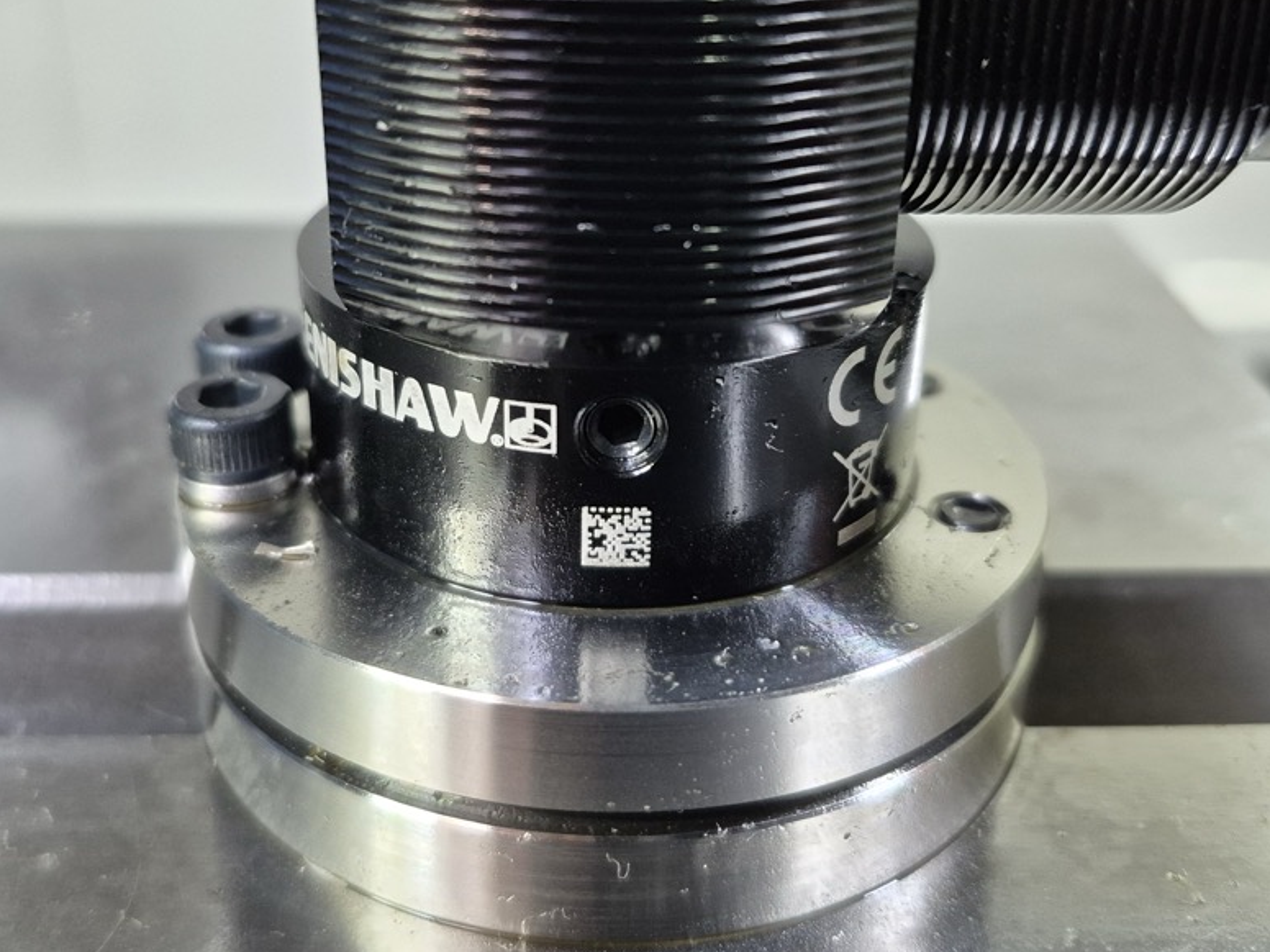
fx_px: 1394
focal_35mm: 38
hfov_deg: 49.0
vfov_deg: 37.5
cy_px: 357
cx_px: 598
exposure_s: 1/120
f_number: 1.8
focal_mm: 5.4
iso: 800
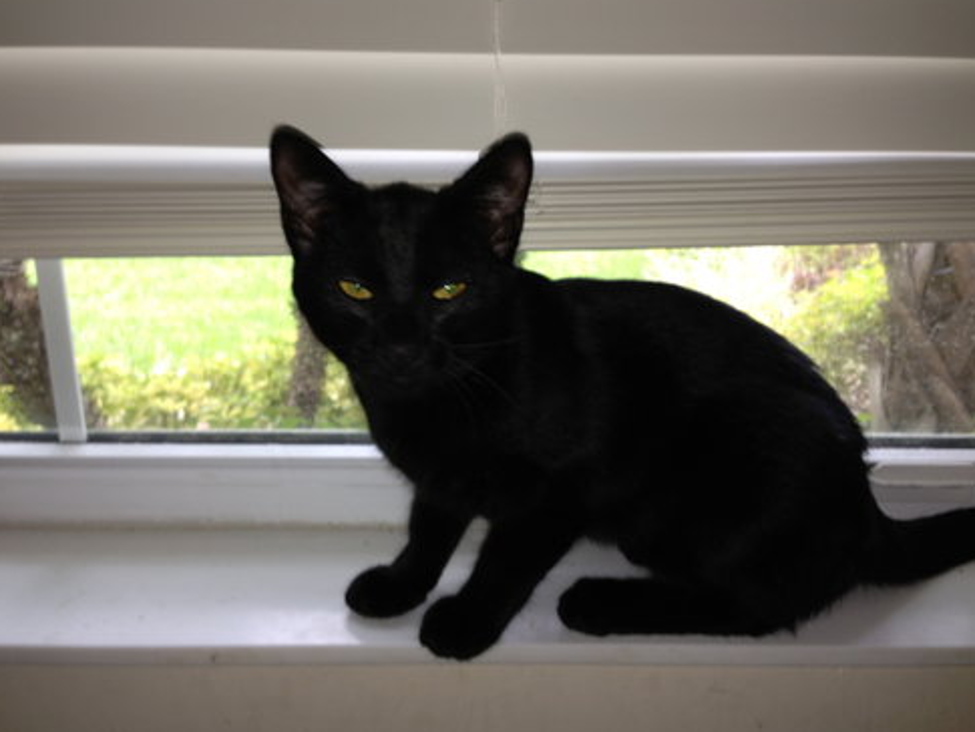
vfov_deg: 41.8
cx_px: 493
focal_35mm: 34
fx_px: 958
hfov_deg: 53.9
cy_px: 365
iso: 50
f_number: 2.4
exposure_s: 1/29
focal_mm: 4.13
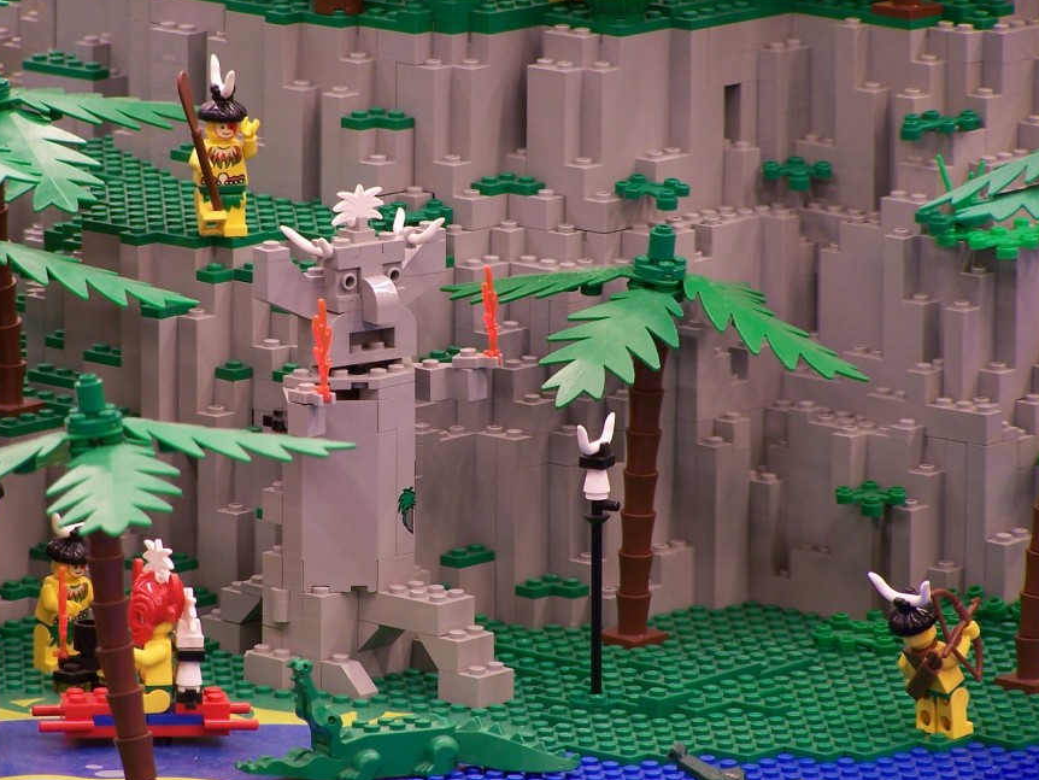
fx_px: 10268
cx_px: 433
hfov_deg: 5.8
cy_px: 407
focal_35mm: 342
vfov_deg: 4.3
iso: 80
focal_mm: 47.7
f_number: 3.6
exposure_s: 1/2
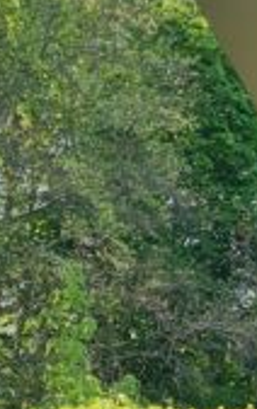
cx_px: 681
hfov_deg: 7.2
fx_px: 1867
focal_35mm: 167
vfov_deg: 12.5
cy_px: 206
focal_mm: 5.4
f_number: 1.8
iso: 50
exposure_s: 1/730
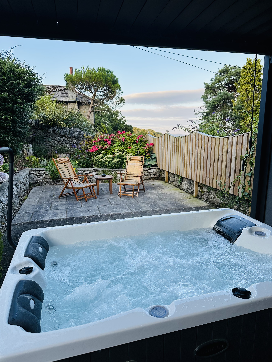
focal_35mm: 24
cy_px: 181
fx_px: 251
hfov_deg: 56.8
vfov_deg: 71.6
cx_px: 136
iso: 80
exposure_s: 1/392
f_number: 1.78
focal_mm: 6.86
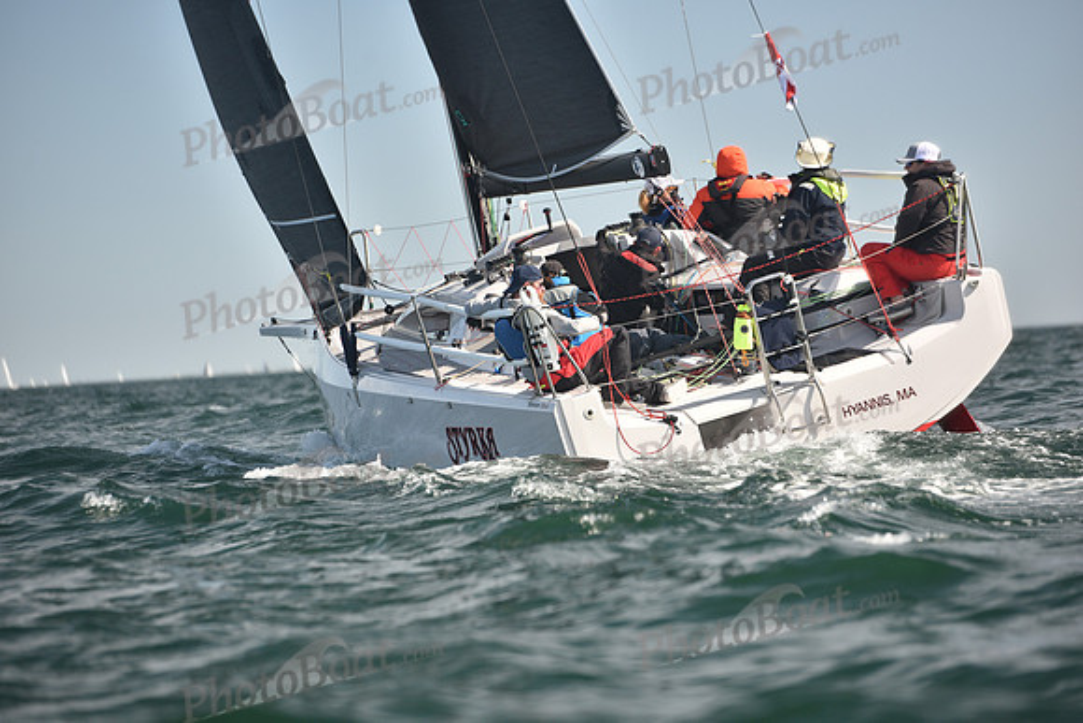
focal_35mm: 190
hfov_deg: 10.8
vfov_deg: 7.2
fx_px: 5717
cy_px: 362
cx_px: 542
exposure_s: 1/640
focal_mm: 190
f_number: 4.5
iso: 250
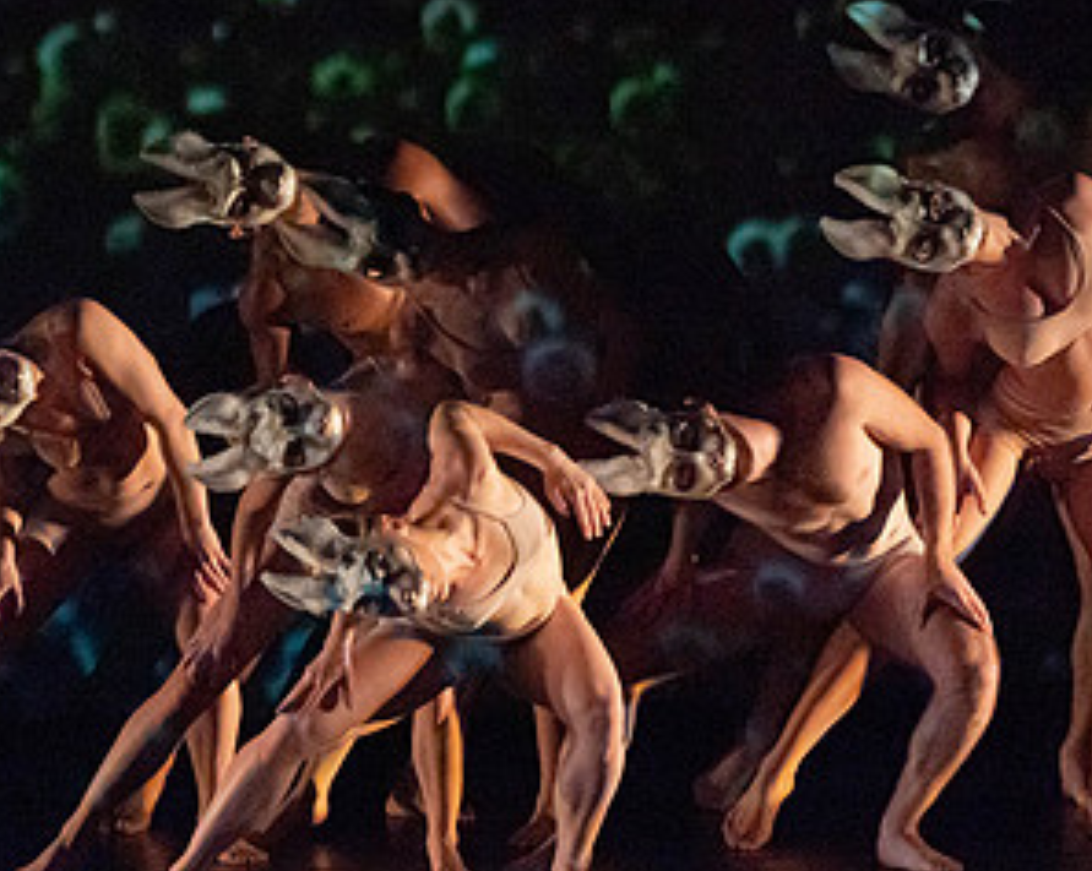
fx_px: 19921
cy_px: 259
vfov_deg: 2.5
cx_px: 397
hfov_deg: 3.1
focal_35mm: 617
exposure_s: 1/250
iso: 8000
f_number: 5.6
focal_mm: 336
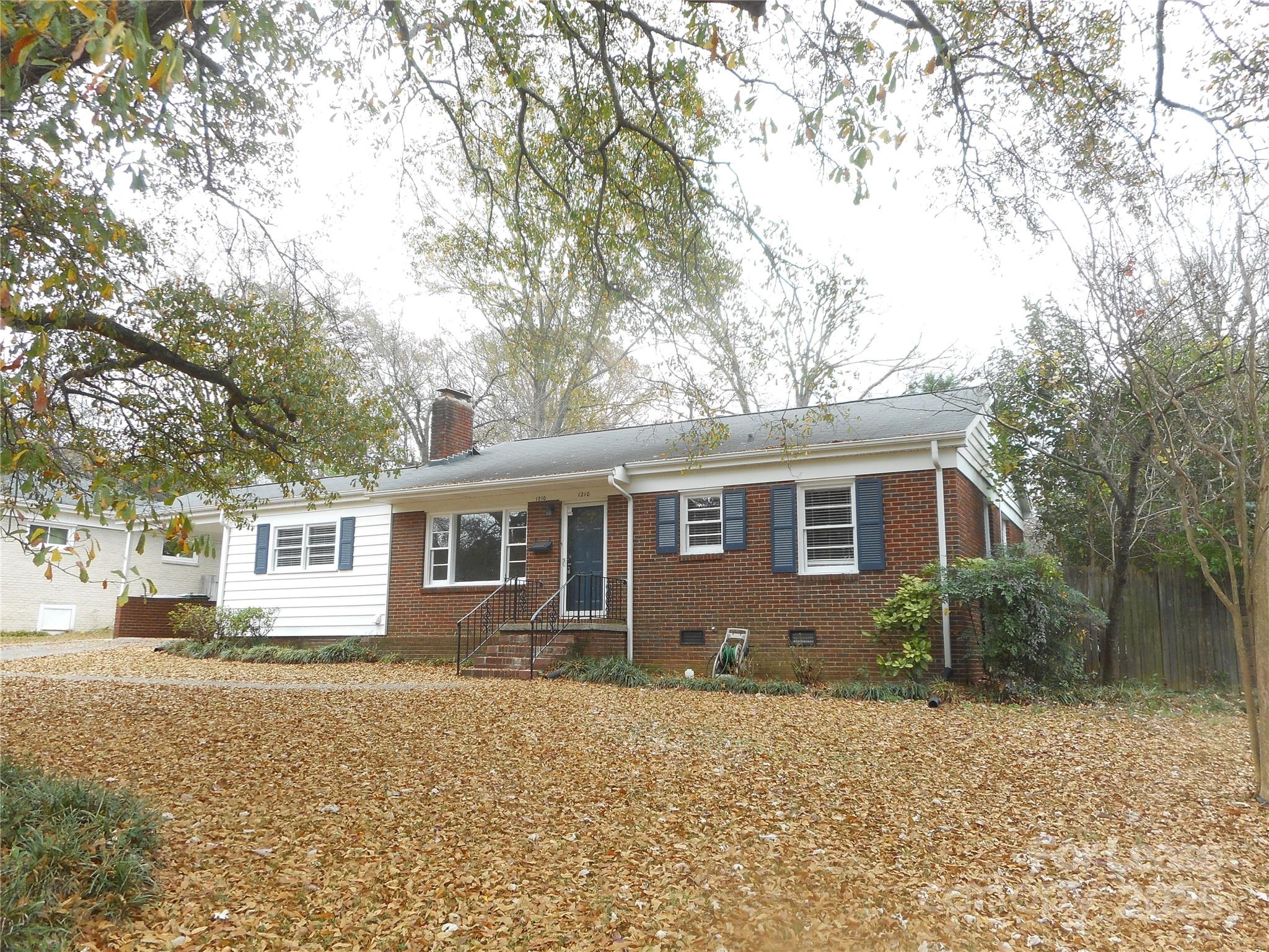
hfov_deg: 69.4
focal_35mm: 25
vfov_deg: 54.9
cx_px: 634
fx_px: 916
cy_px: 476
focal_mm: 4.5
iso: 80
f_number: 3.7
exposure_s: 1/40
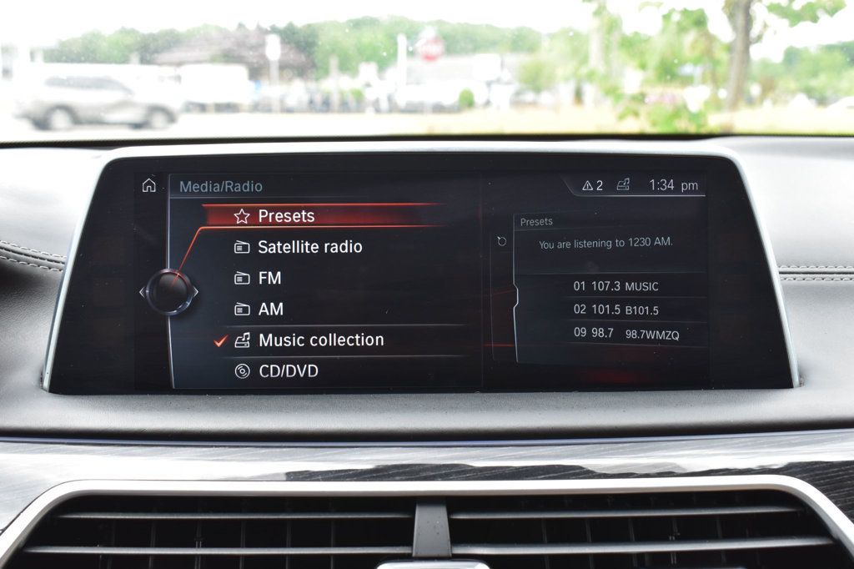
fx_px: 996
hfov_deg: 46.4
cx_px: 427
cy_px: 284
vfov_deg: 31.9
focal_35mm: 42
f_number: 8
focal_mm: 28
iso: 400
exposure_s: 1/60
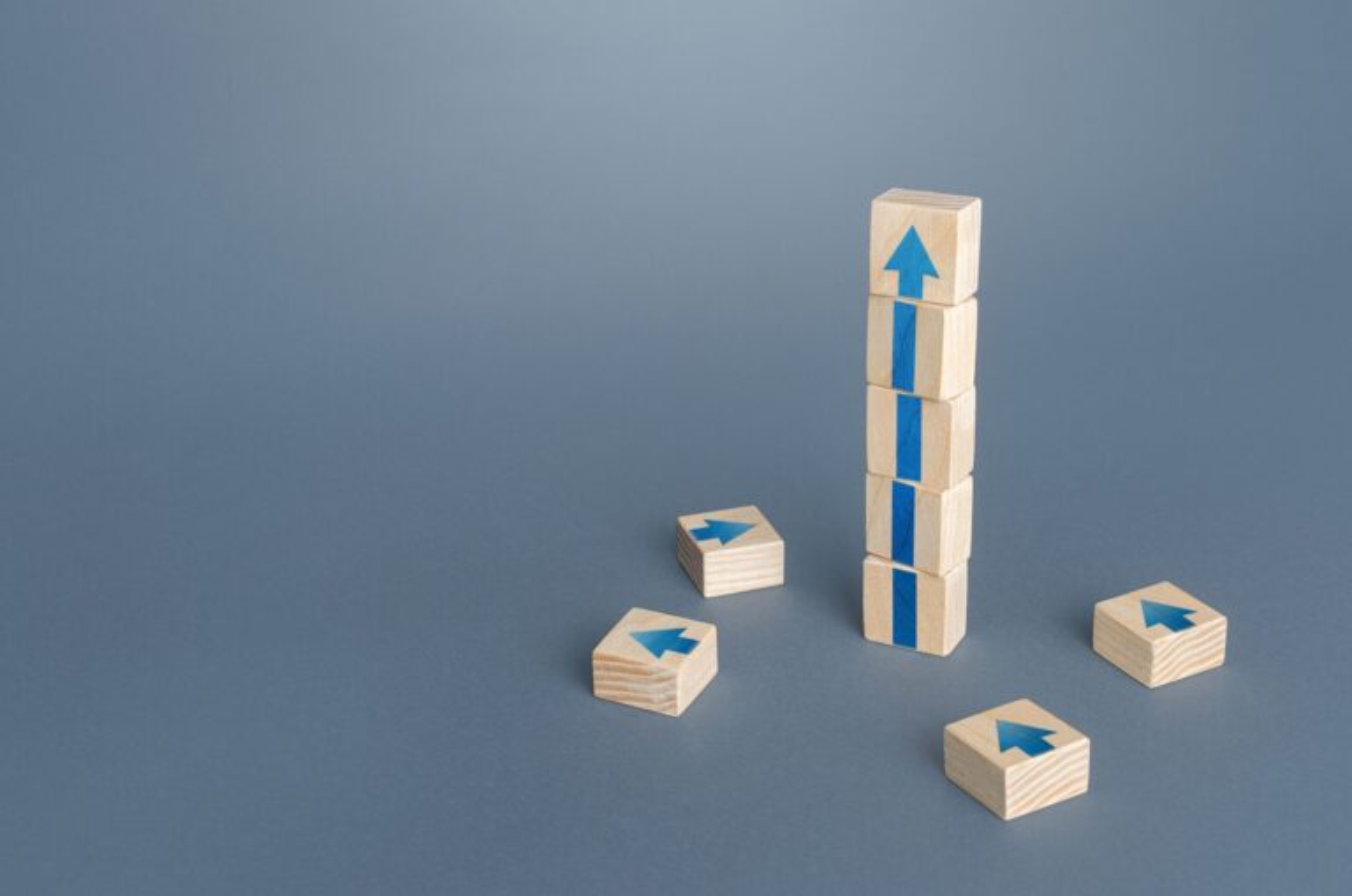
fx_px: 1968
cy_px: 448
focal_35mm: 52
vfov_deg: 25.7
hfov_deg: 37.9
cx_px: 676
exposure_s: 1/160
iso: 160
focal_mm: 35
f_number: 9
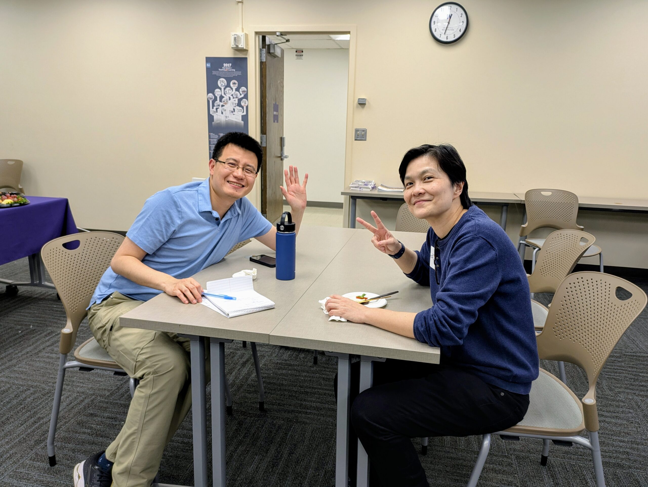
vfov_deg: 54.9
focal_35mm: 25
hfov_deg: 69.4
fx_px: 468
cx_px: 324
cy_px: 244
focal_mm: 5.43
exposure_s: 1/40
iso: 80
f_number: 1.89
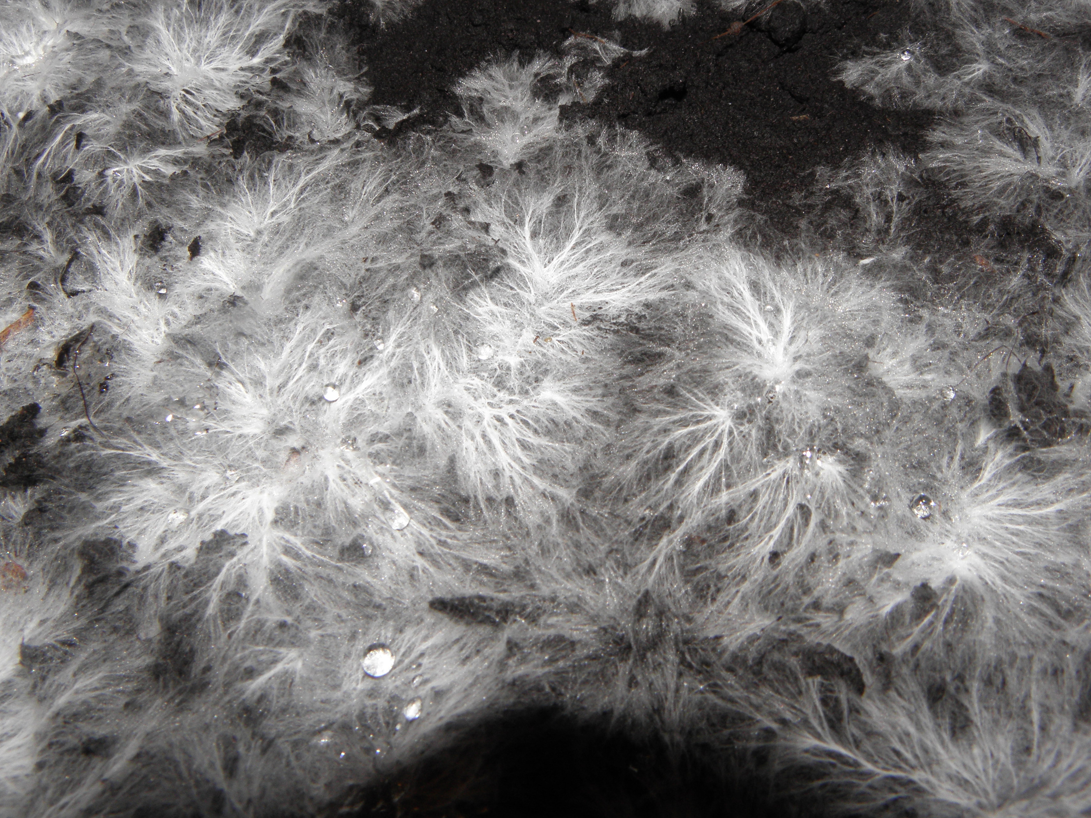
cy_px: 396
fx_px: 945
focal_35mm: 30
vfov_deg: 46.8
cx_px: 534
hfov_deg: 60.0
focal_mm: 4.6
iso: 100
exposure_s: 1/30
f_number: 5.6
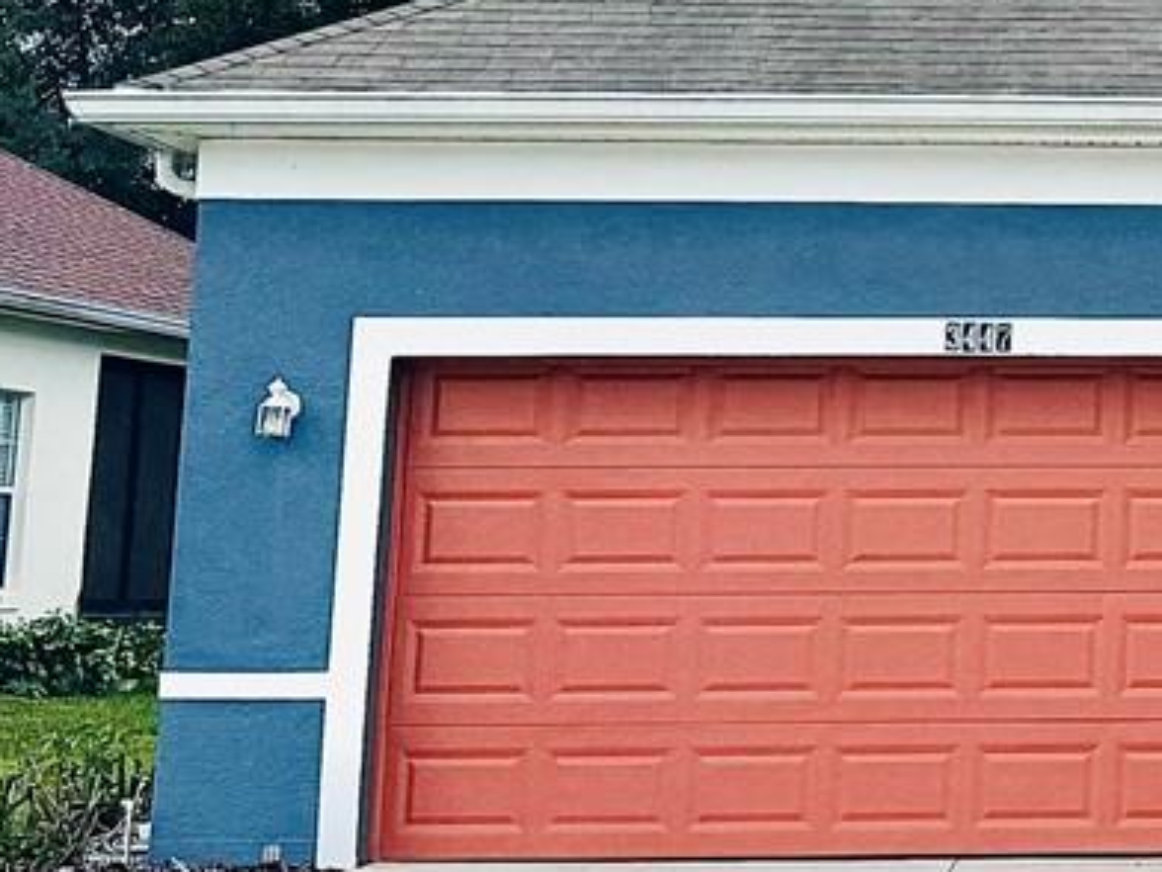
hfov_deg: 18.8
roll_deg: -0.6
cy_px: -44
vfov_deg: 14.8
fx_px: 3290
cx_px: 1458
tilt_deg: +10.7
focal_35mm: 98
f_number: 1.78
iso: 80
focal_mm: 6.76
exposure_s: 1/10417
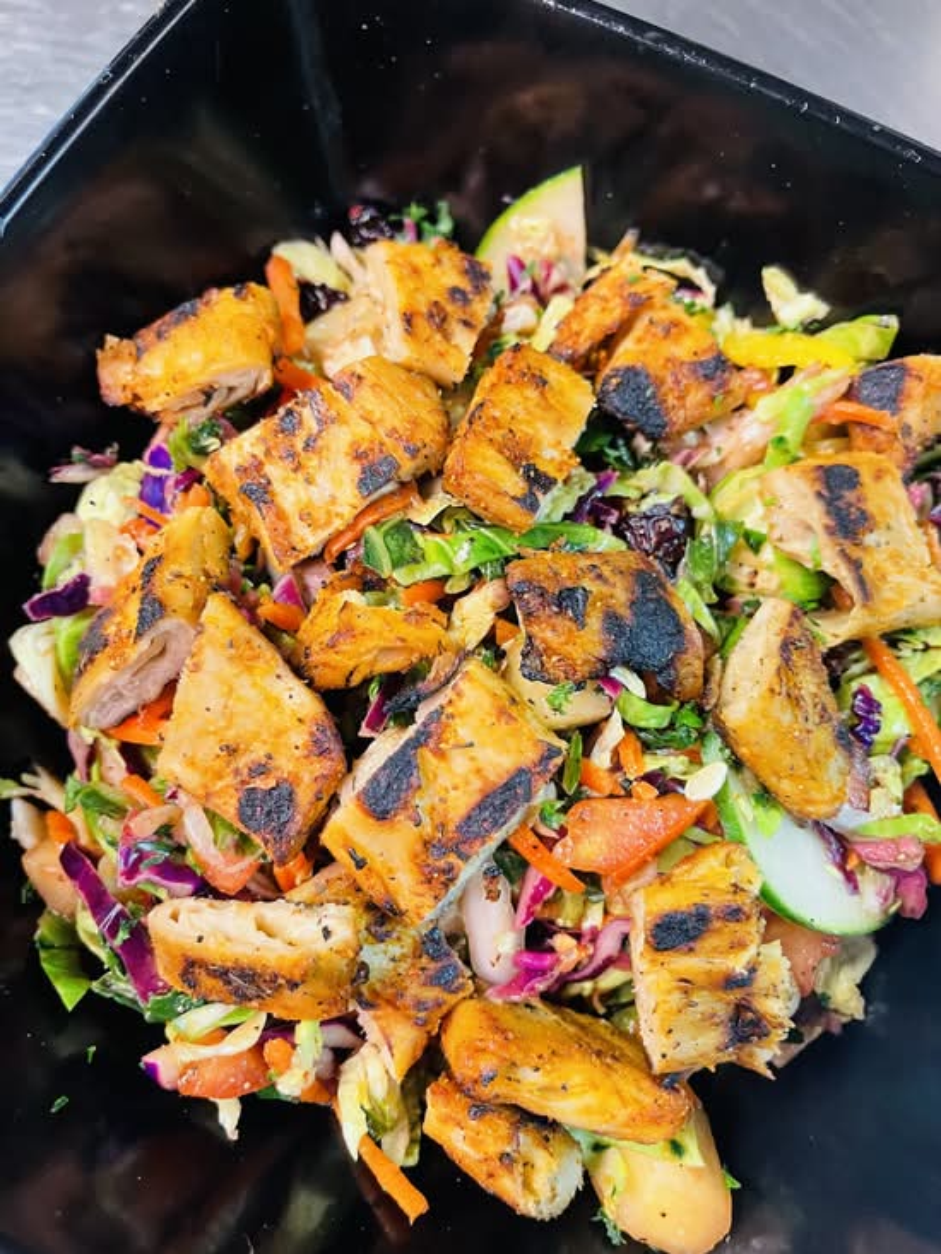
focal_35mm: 26
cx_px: 470
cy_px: 627
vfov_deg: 67.3
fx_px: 942
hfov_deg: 53.1
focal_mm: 5.1
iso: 250
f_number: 1.6
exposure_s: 1/60
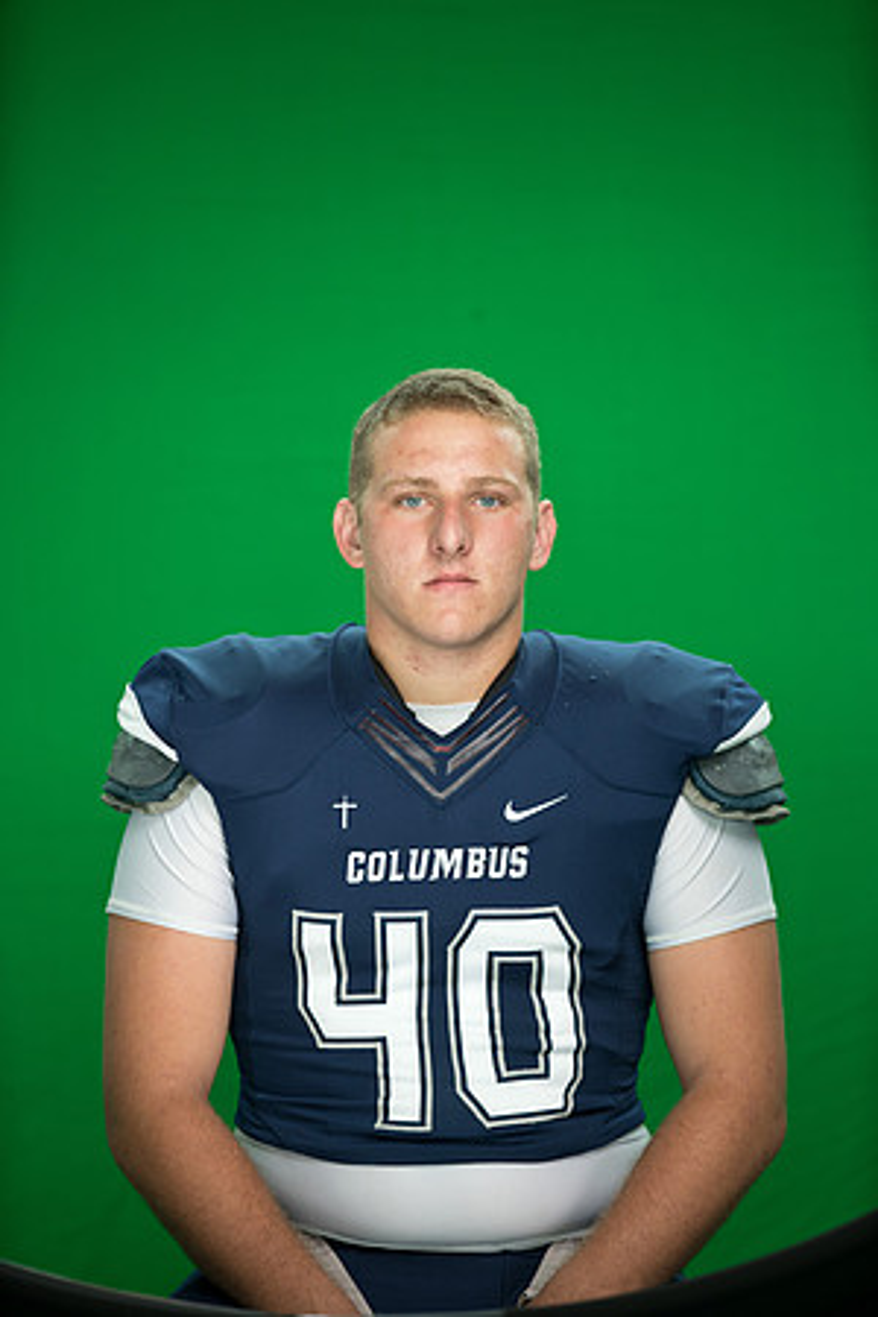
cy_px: 658
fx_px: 6036
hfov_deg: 8.3
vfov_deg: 12.5
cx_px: 439
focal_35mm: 165
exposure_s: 1/100
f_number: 2.8
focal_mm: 165
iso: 640
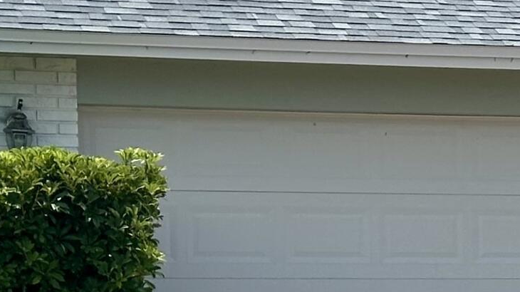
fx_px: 2963
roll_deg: -0.3
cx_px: 811
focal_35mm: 215
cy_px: 455
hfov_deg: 9.7
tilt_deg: -3.3
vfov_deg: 5.6
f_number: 1.78
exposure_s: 1/5882
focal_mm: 6.86
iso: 64
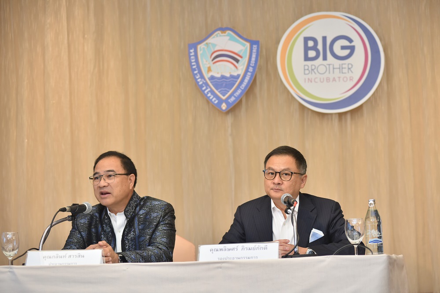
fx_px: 1283
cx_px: 220
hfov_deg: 19.5
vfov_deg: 13.0
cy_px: 146
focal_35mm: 105
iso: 1250
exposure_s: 1/125
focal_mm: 105
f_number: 3.2
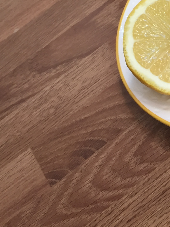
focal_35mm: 86
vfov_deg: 22.6
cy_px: 64
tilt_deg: -45.5
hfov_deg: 16.2
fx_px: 563
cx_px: 223
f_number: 2.2
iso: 32
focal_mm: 4.15
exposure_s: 1/33
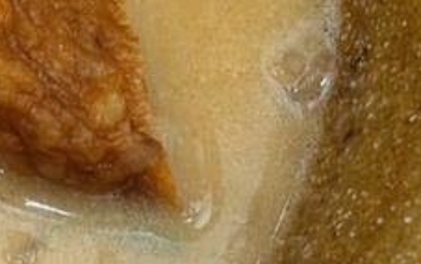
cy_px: -15
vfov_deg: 5.3
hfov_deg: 8.2
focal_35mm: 249
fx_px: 2858
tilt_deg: -62.1
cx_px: -274
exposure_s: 1/50
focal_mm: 5.96
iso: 100
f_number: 1.6
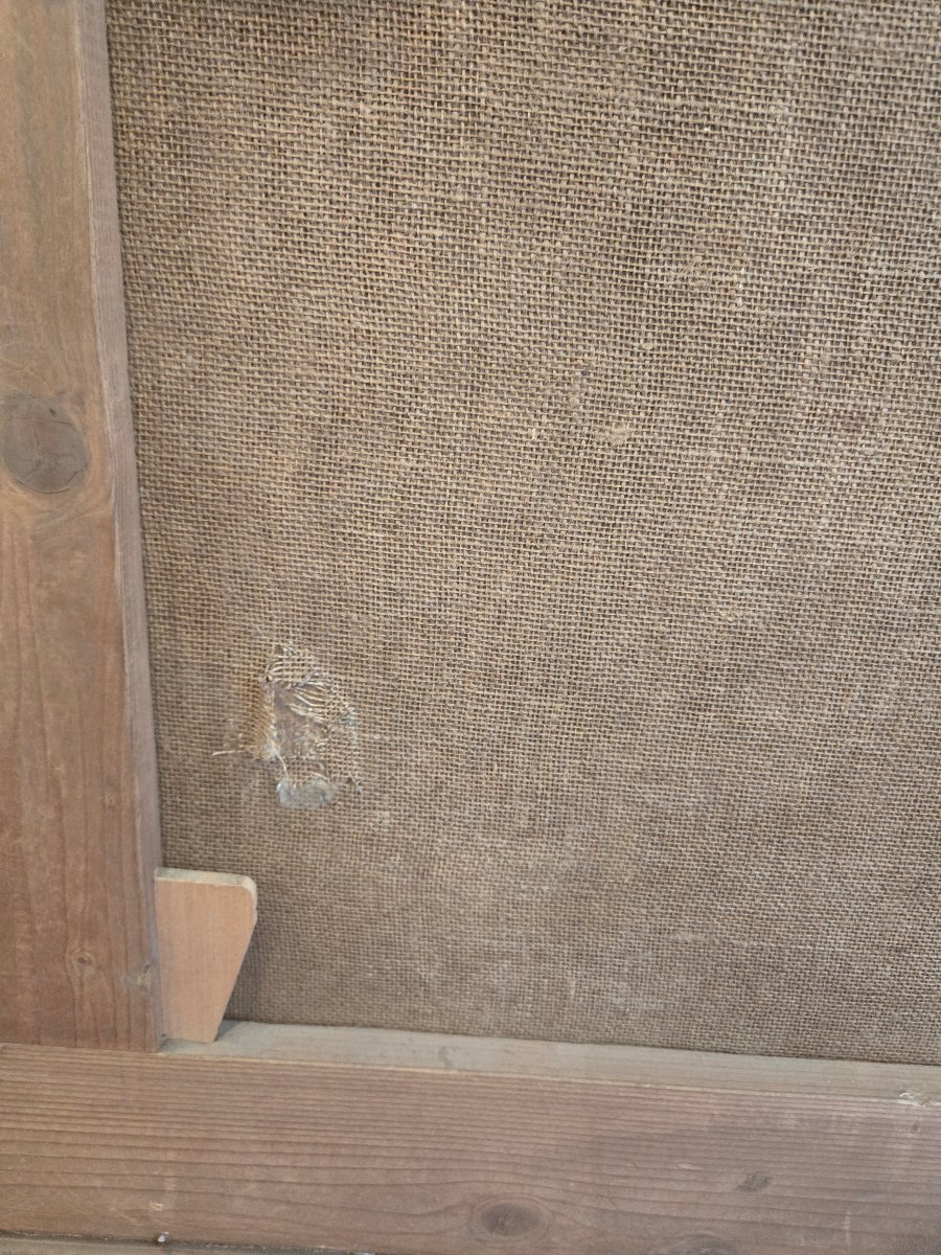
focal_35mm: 23
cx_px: 470
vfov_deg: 73.9
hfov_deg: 58.9
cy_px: 628
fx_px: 834
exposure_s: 1/100
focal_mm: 5.4
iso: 800
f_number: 1.8
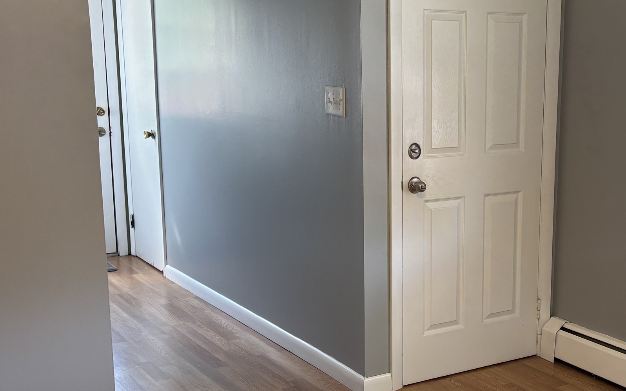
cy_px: 246
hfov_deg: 37.3
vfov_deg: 24.3
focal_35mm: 53
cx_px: 464
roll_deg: -0.8
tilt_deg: -13.0
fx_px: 904
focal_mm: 5.96
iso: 80
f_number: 1.6
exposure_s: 1/60
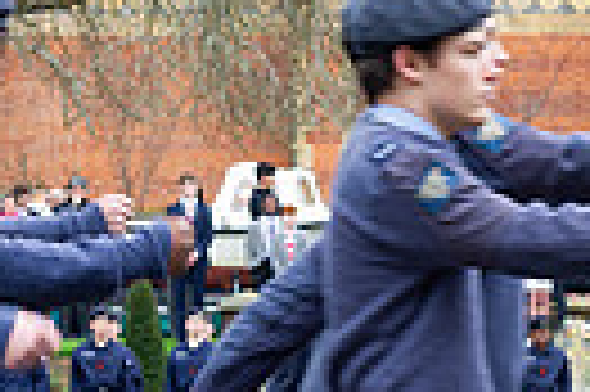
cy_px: 338
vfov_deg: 3.8
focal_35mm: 356
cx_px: 804
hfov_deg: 5.8
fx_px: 5827
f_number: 6.3
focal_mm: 78
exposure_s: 1/80
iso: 200
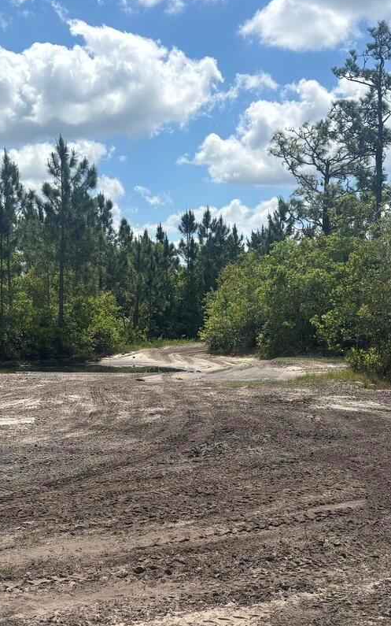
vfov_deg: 38.5
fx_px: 886
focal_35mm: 52
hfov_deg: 24.9
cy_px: 406
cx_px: 200
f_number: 1.6
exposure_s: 1/4255
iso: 50
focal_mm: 5.96
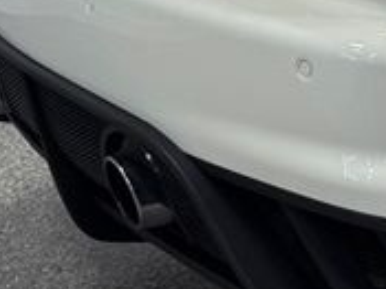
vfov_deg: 8.3
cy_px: -66
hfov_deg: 11.1
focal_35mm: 176
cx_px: 377
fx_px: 1961
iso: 80
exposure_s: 1/513
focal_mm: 6.76
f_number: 1.78
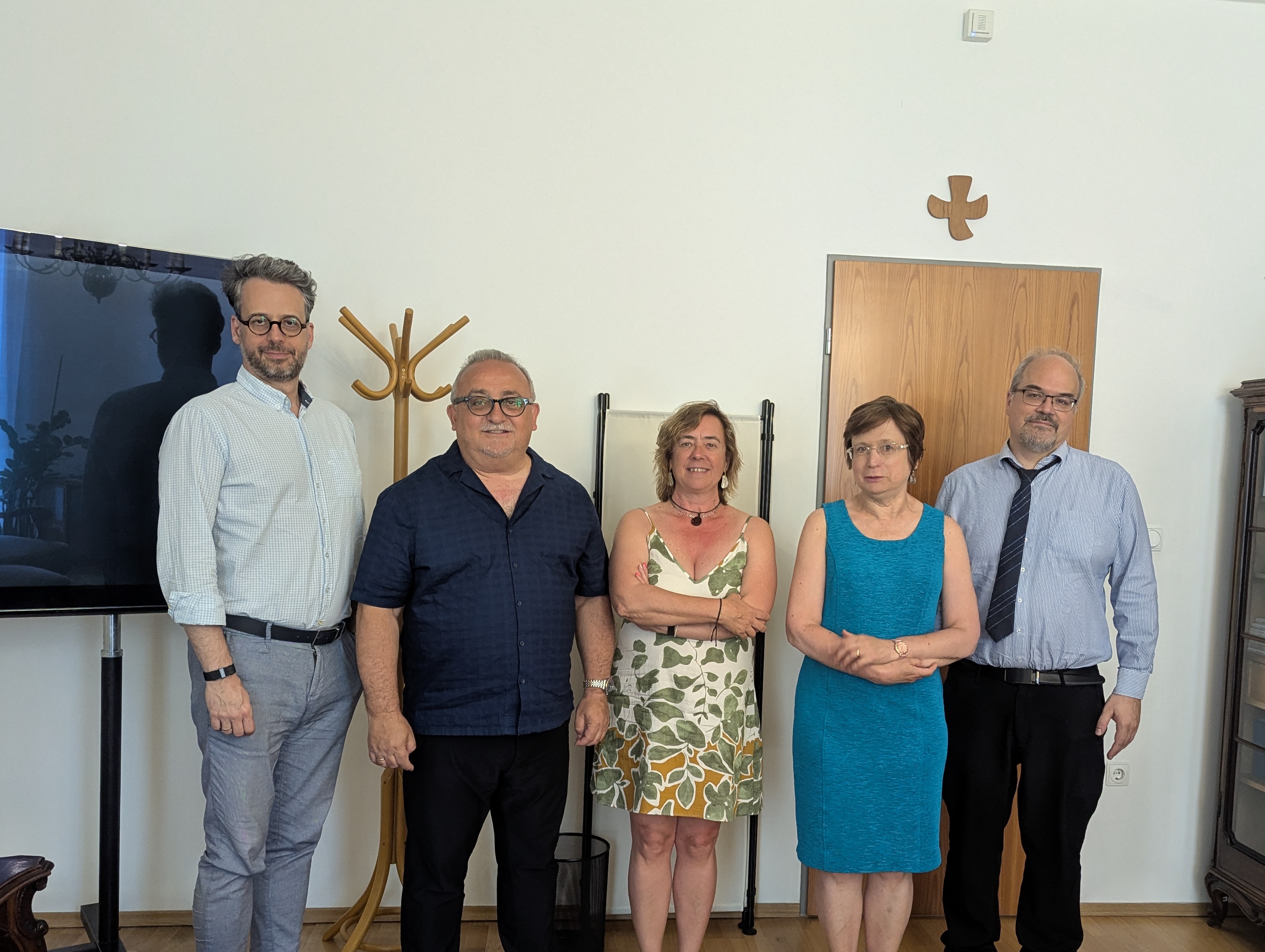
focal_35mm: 31
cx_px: 686
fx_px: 1134
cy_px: 528
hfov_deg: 58.2
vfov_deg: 45.5
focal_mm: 6.81
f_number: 1.85
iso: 317
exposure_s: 1/71.1
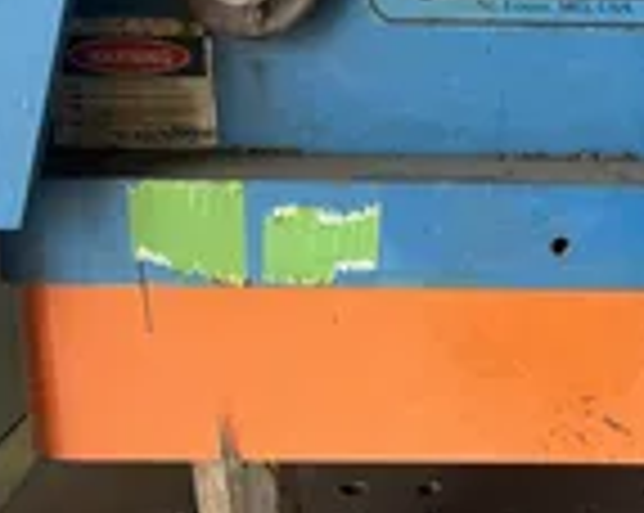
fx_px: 1351
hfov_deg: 26.1
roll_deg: -1.4
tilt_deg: -19.7
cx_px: 549
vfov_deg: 21.5
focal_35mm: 71
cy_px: 261
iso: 50
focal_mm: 5.7
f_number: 1.5
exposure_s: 1/121
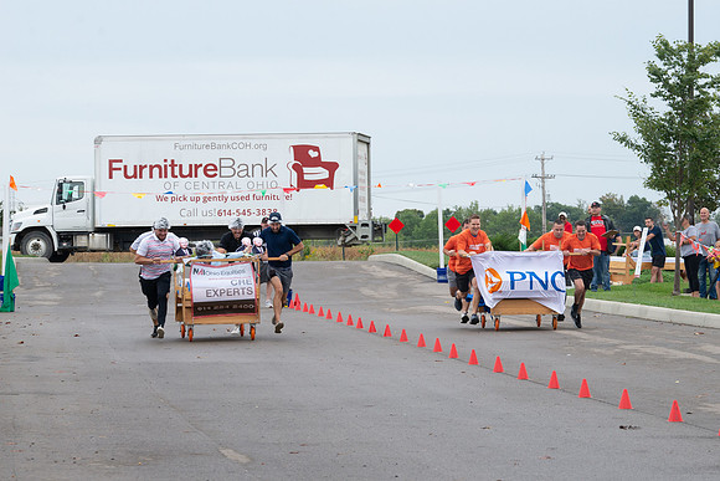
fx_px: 3708
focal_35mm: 185
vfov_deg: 7.4
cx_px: 491
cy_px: 235
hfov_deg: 11.1
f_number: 10
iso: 640
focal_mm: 135
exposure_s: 1/250
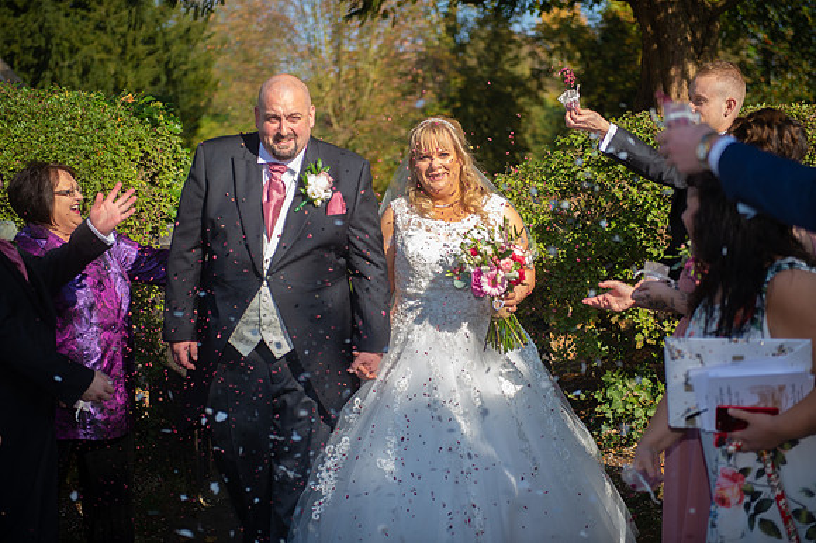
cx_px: 408
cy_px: 272
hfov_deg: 30.5
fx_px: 1495
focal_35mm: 66
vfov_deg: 20.6
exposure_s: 1/1000
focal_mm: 66
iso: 200
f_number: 2.8
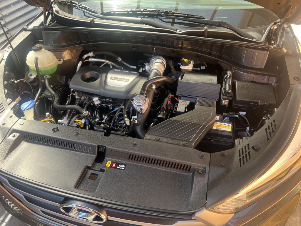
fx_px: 226
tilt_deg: -41.4
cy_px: 113
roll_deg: +1.2
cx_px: 150
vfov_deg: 53.1
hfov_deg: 67.3
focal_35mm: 26
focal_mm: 5.7
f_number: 1.5
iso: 80
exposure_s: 1/121
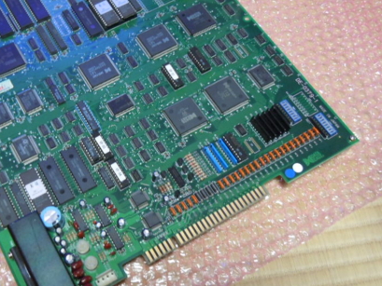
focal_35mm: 44
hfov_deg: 42.3
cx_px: 126
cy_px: 131
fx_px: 486
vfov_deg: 32.9
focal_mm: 5.4
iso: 400
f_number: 3.5
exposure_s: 1/10
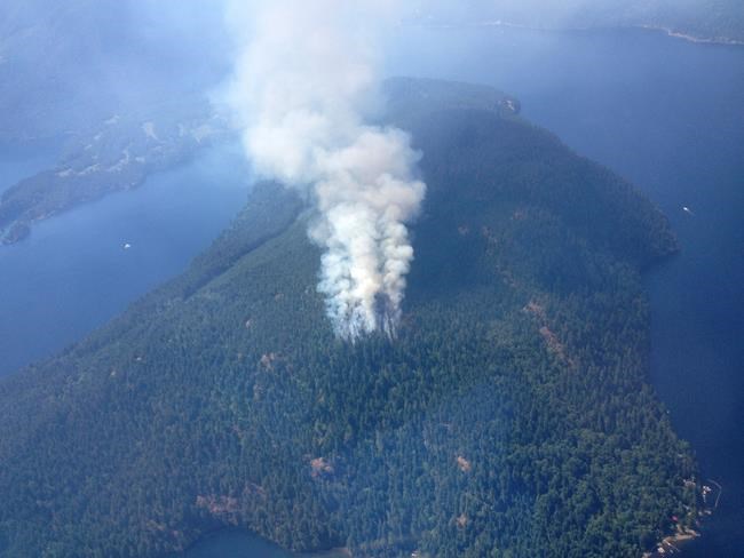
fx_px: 753
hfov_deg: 52.6
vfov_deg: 40.7
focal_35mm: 35
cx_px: 372
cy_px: 279
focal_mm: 4.28
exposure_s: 1/1175
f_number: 2.4
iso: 50
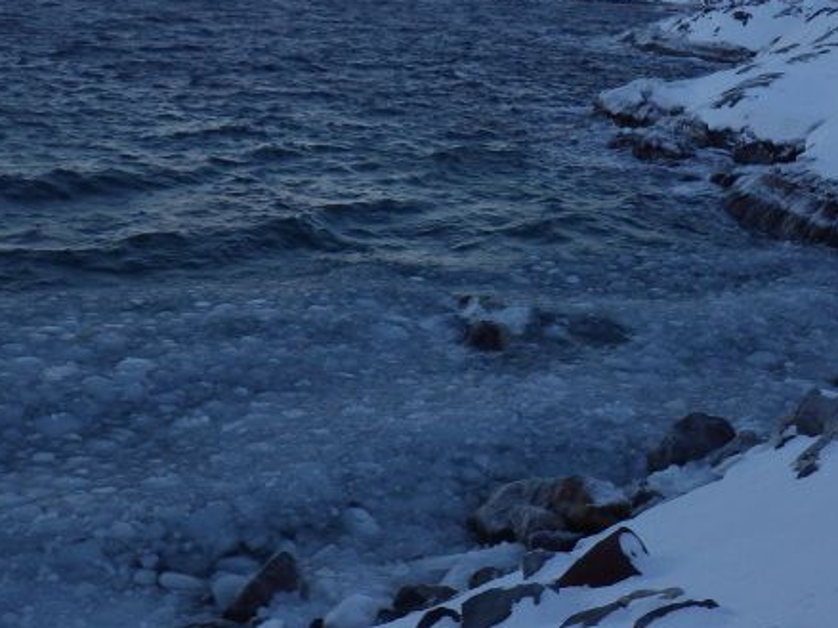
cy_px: 73
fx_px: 1234
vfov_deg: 27.6
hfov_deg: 37.4
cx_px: 479
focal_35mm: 51
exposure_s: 1/250
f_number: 4.2
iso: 125
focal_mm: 5
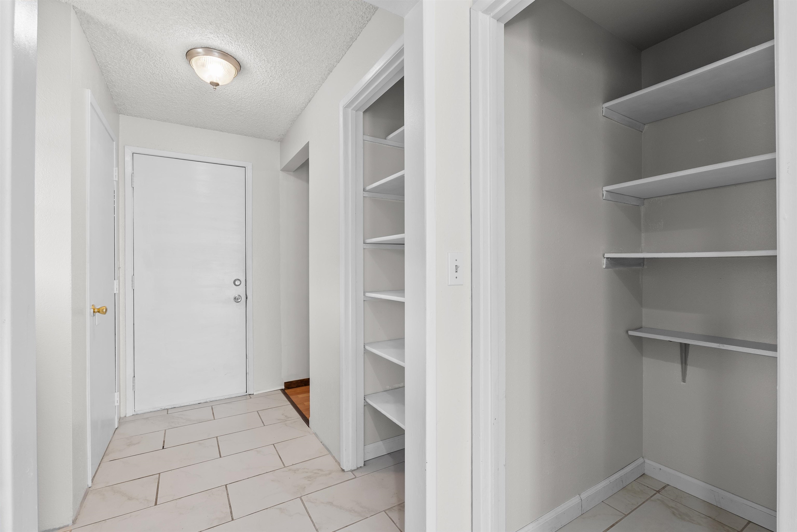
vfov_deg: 73.8
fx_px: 354
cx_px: 398
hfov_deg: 96.7
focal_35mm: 16
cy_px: 266
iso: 400
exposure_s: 1/5
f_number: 8
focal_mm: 16
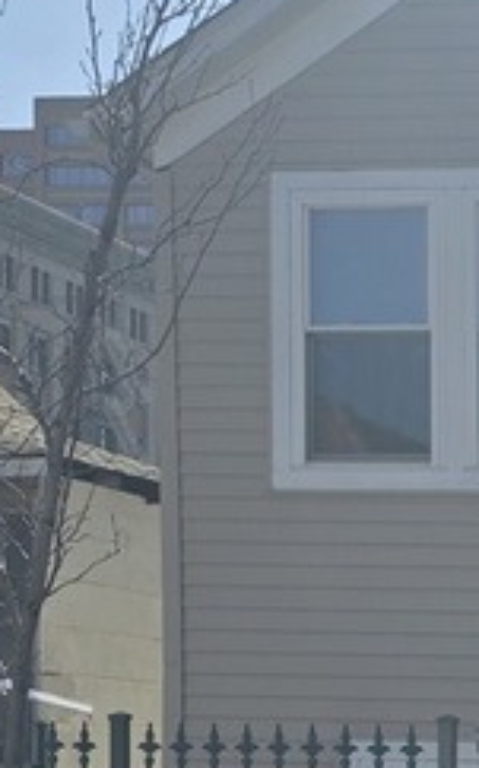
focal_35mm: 109
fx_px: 2279
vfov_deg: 18.5
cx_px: 882
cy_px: 803
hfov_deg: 11.1
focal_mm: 6.3
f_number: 1.7
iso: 12
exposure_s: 1/2077
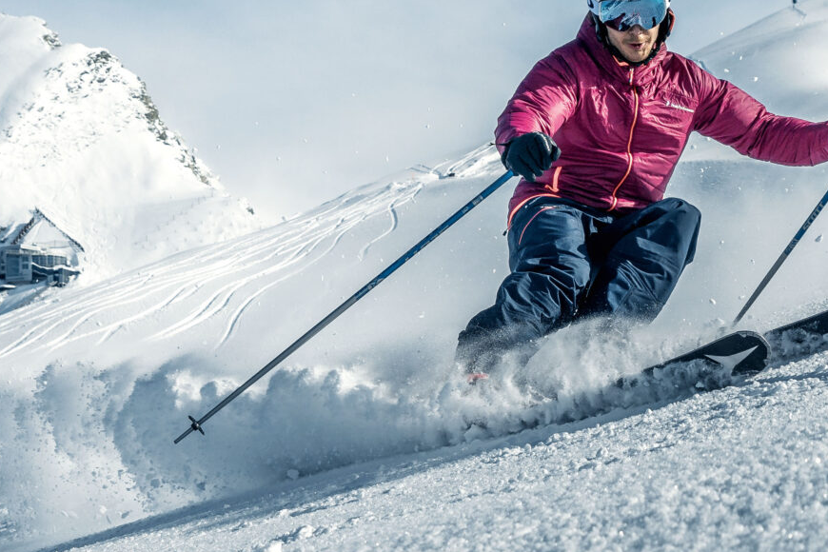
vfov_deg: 13.3
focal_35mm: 103
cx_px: 412
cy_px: 172
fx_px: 2369
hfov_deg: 19.8
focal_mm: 35
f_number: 5.6
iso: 200
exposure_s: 1/2500
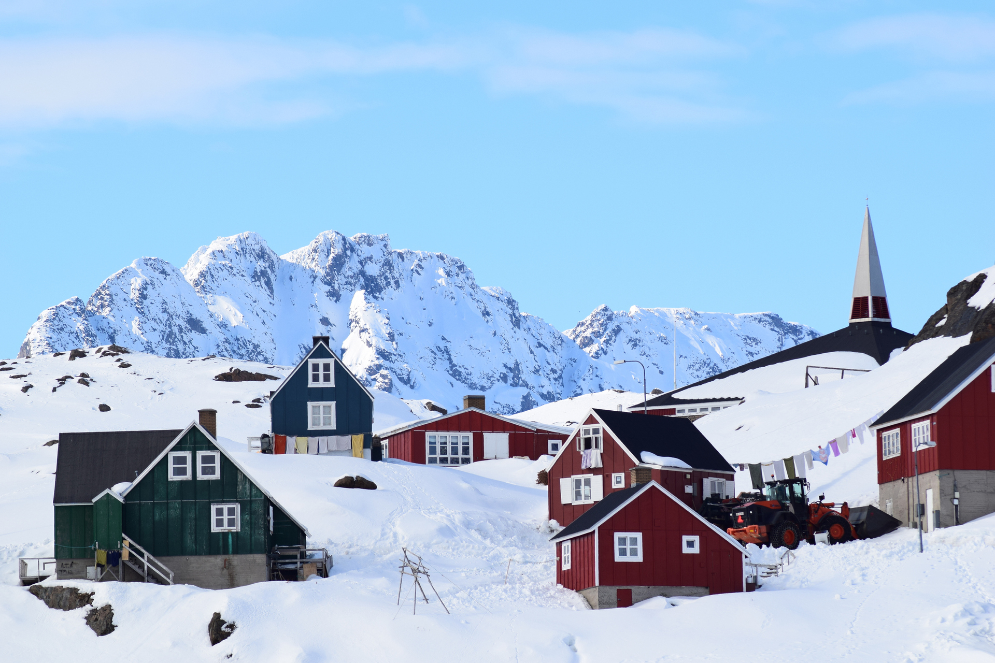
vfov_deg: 5.1
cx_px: 498
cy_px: 332
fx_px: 7462
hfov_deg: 7.6
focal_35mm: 270
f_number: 11
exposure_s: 1/640
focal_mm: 180
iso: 200
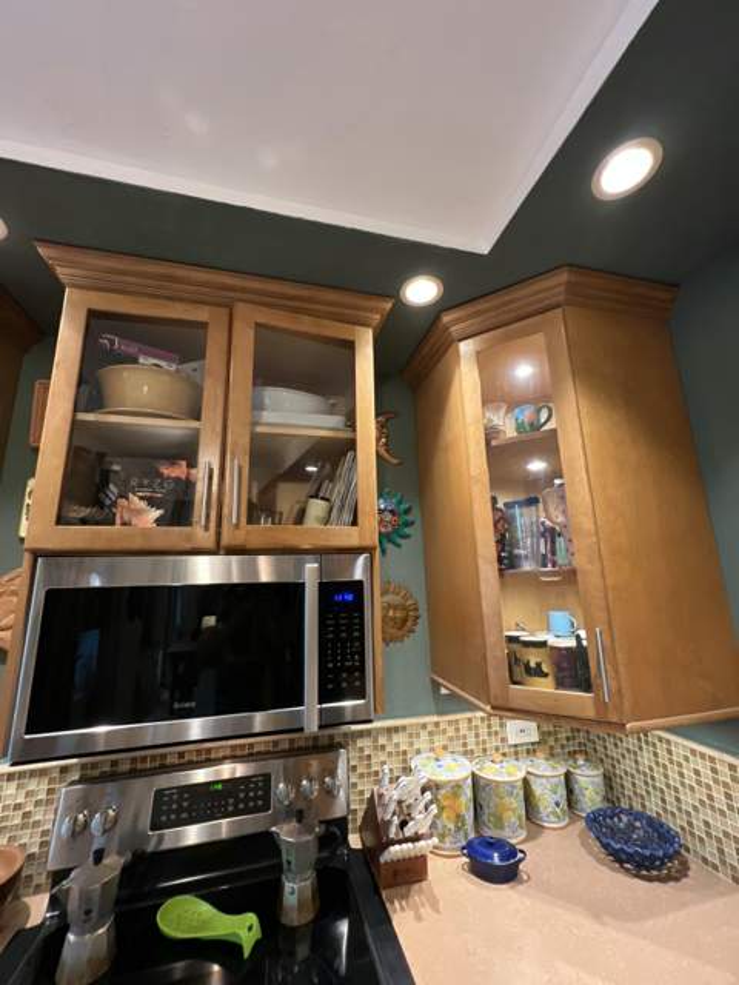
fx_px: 370
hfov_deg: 89.9
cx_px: 370
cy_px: 492
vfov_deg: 106.2
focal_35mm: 13
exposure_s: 1/60
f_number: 1.8
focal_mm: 1.57
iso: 640
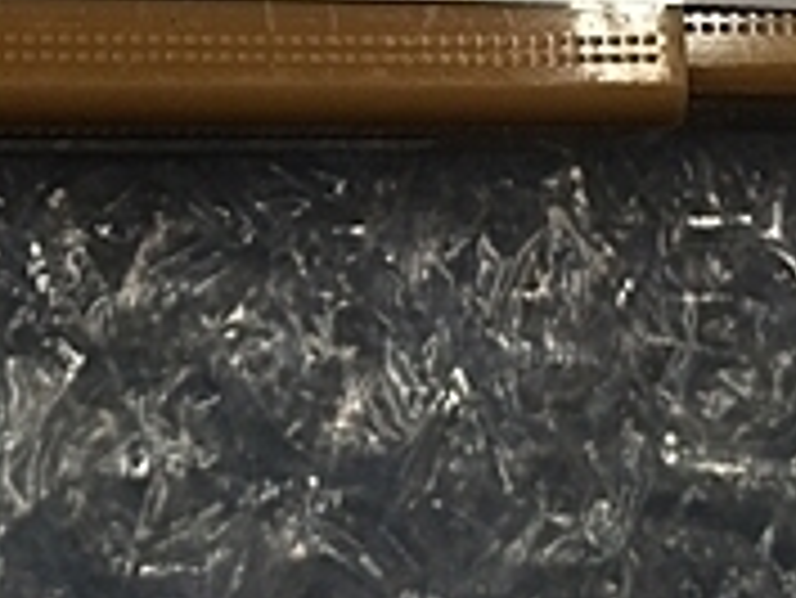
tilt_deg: -84.7
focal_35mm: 105
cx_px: 67
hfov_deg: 18.4
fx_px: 2416
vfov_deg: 13.7
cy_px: -148
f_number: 2.2
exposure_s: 1/30
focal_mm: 4.15
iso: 40
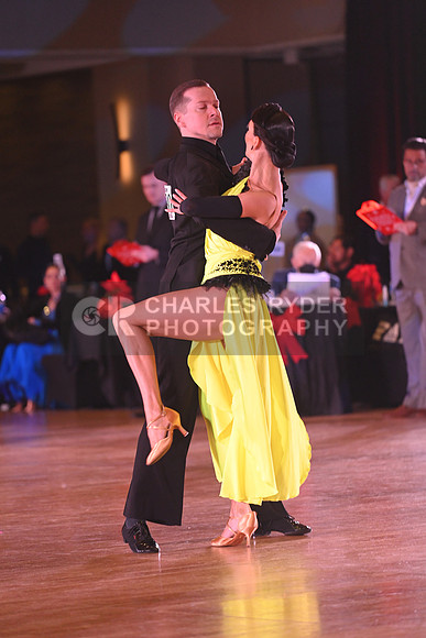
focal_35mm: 200
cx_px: 213
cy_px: 319
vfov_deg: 10.3
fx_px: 3548
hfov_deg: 6.9
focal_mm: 200
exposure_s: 1/200
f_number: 4
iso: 2000
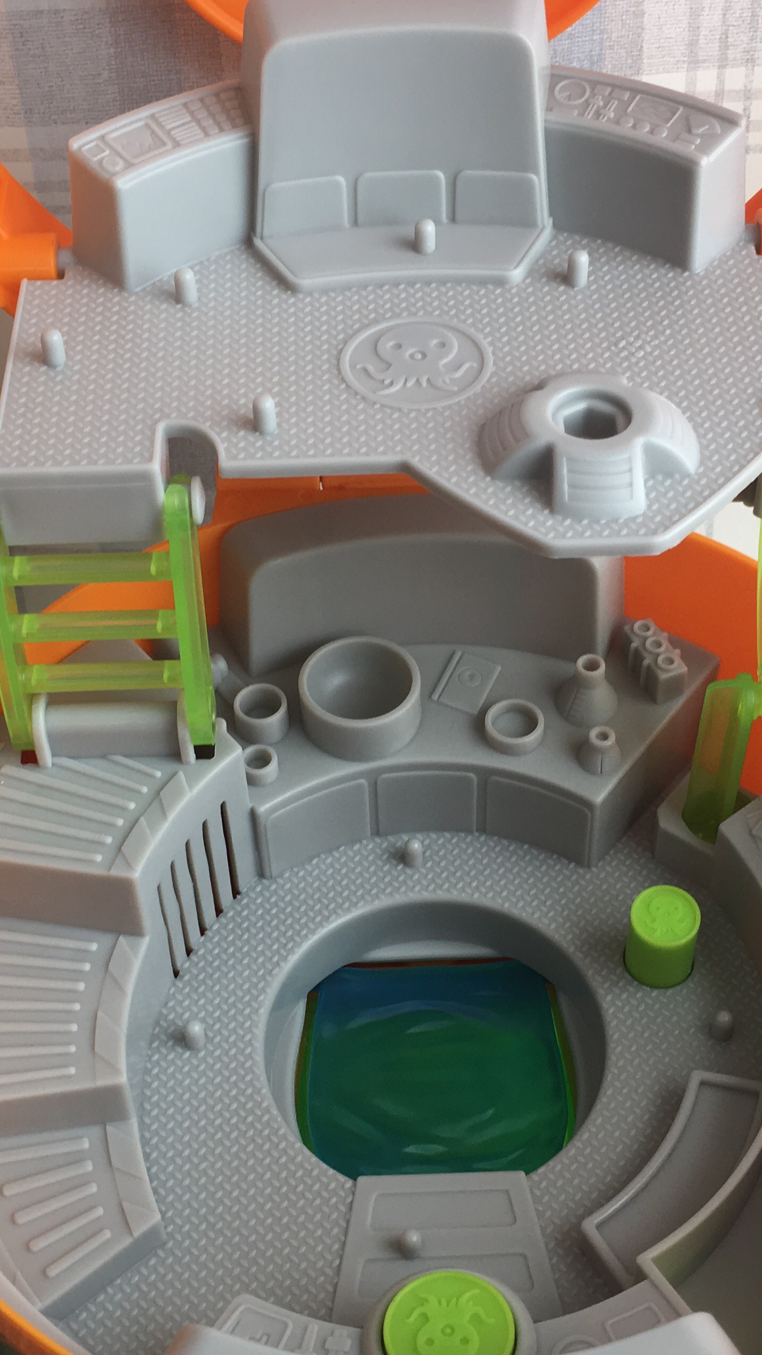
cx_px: 416
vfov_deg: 41.3
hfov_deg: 23.9
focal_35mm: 50
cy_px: 754
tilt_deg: -49.5
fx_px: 1796
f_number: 2.2
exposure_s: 1/100
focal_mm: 4.15
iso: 32
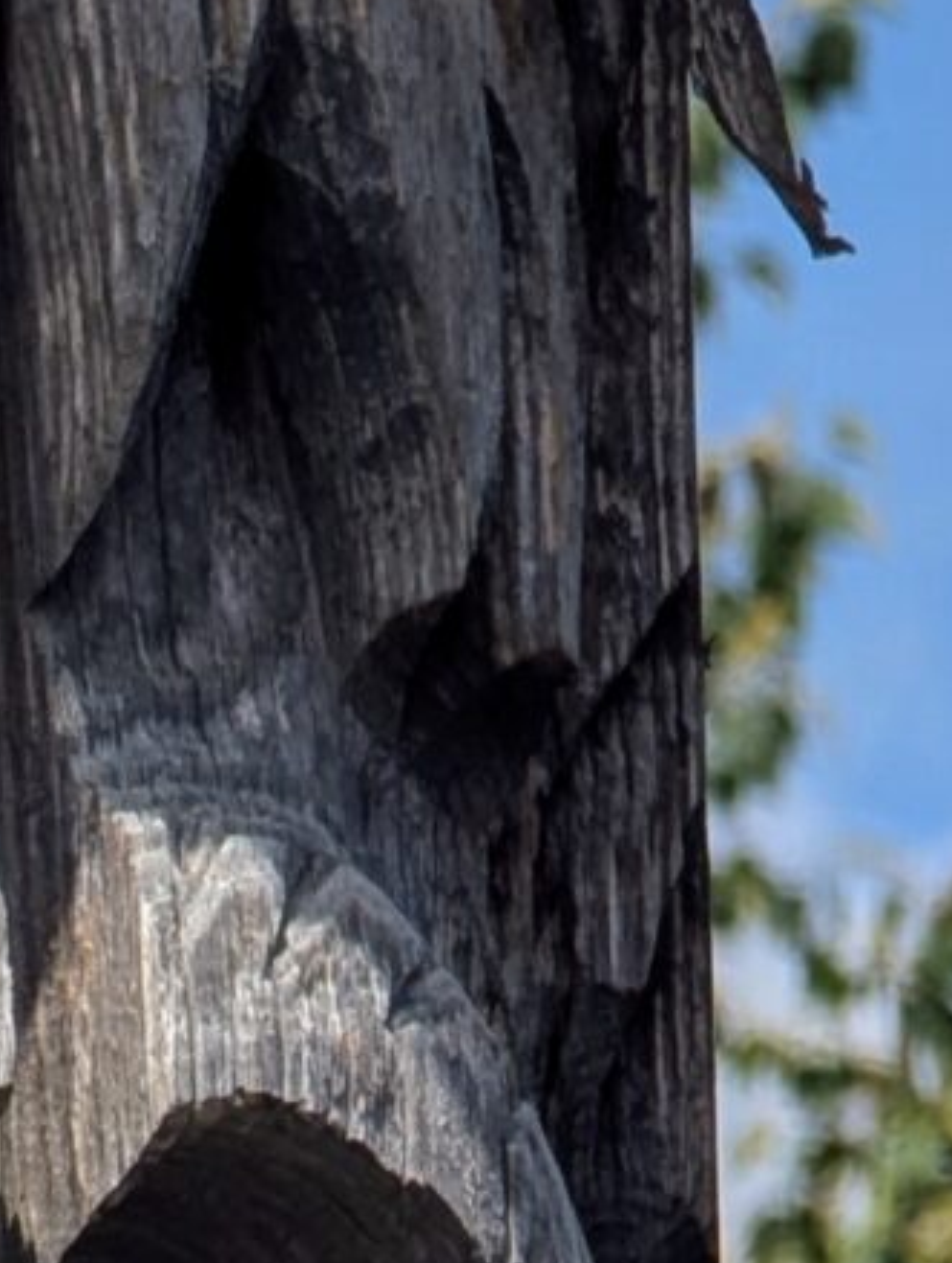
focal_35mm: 682
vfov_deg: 2.9
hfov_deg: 2.2
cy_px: 3519
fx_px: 24924
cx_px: -771
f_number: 3.5
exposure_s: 1/334
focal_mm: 19
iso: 18
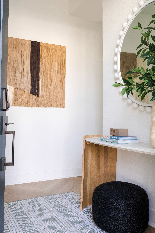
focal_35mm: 34
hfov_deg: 38.9
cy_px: 116
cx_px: 78
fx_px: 220
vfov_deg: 55.8
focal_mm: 34
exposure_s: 1/8
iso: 320
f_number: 10
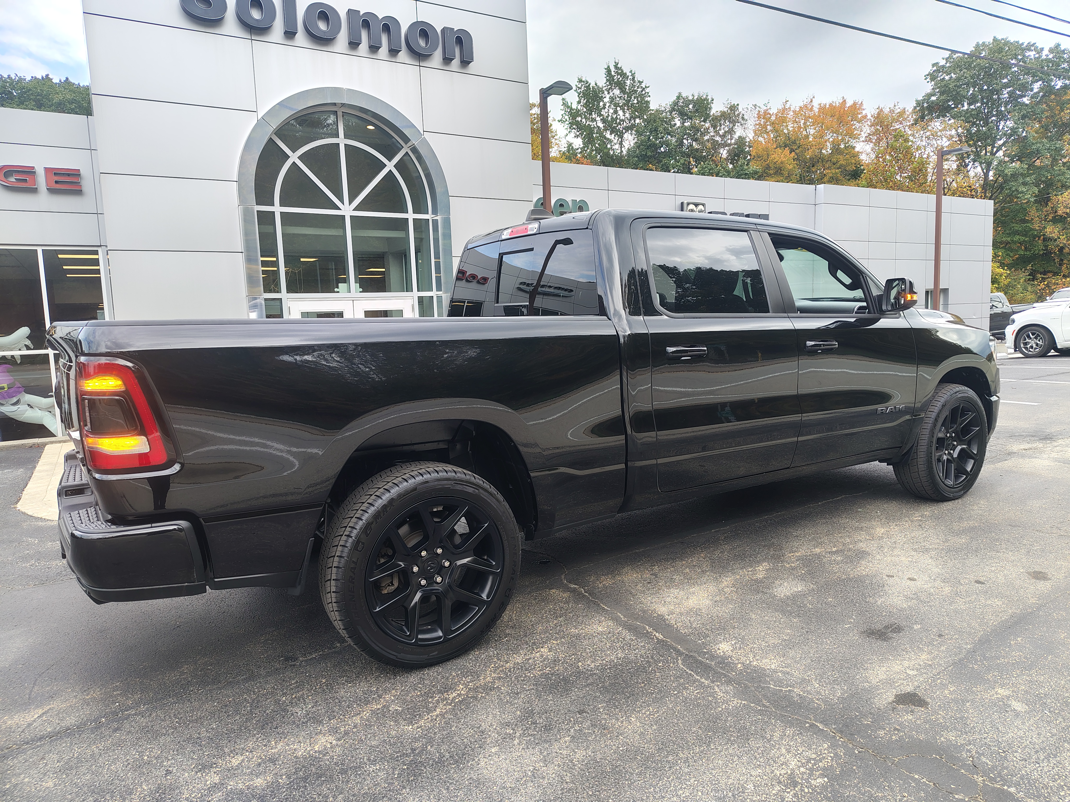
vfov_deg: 56.8
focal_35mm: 24
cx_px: 535
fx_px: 742
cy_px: 401
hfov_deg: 71.6
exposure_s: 1/151
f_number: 1.8
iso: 100
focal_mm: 5.56
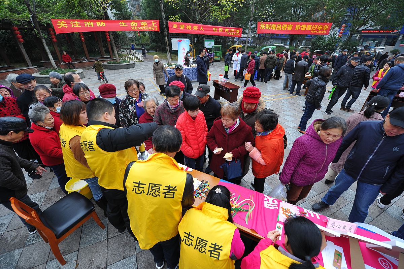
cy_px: 134
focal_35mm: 14
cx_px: 202
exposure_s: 1/200
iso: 800
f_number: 4.5
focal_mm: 14
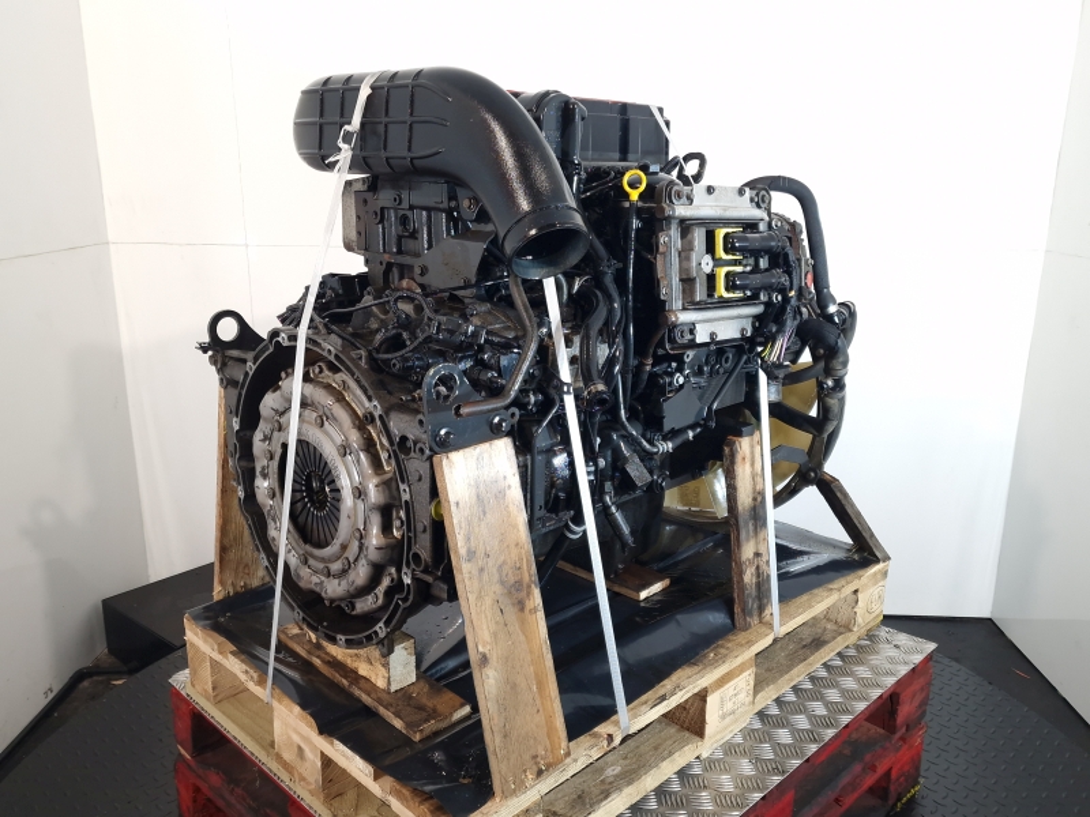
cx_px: 545
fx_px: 724
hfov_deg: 73.9
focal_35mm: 23
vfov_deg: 58.9
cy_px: 408
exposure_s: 1/50
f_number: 1.8
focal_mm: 6.4
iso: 100
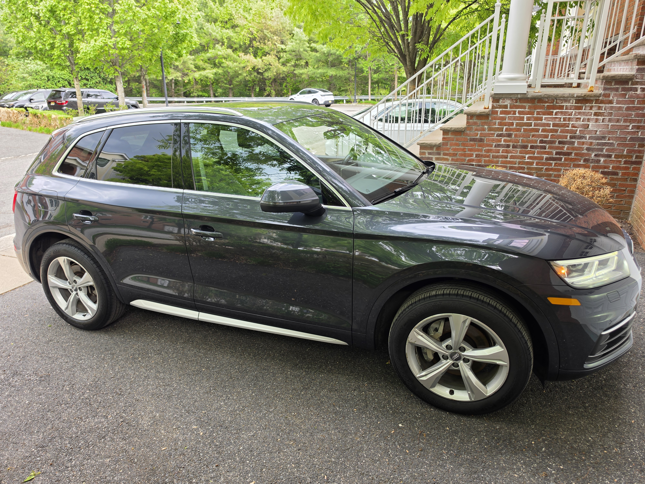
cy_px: 242
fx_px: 429
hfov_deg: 73.9
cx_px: 322
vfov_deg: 58.9
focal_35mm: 23
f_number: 1.4
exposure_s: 1/120
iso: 25
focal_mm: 6.5
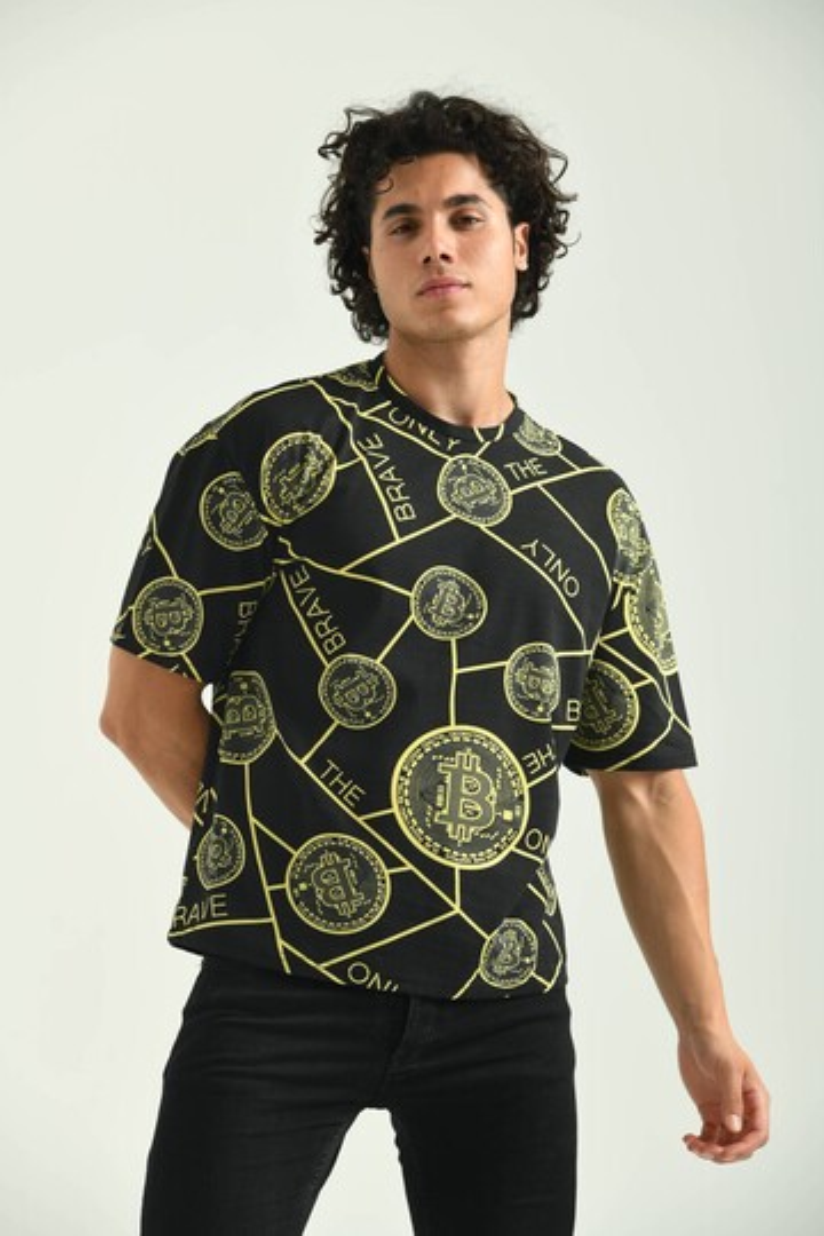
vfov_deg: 16.4
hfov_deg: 11.0
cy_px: 618
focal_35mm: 125
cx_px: 412
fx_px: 4291
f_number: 6.3
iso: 100
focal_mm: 125
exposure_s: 1/160
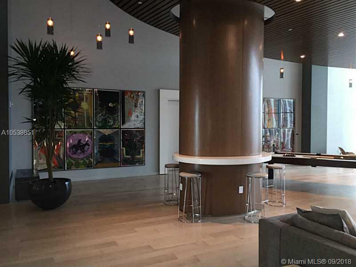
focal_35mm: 29
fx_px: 298
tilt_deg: -0.6
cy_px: 134
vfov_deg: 48.2
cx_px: 178
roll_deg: -0.8
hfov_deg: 61.7
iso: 160
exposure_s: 1/30
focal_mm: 4.15
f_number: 2.2
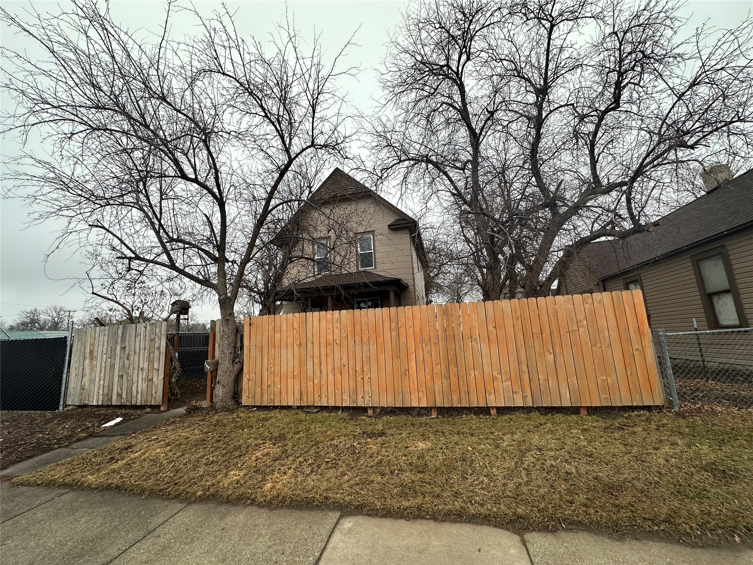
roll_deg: +2.8
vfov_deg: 85.7
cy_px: 282
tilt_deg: +9.4
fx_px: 305
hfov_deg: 102.1
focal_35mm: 14
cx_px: 376
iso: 40
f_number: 2.2
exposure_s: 1/286
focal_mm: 2.22
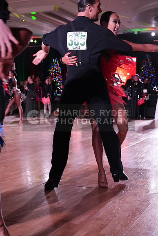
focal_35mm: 56
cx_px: 79
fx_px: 368
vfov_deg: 35.6
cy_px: 118
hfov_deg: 24.2
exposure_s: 1/320
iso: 6400
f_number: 5
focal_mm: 56
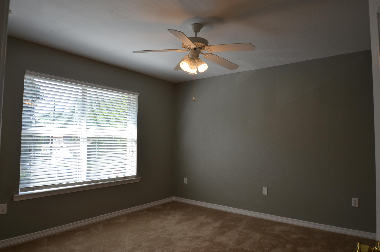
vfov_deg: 55.9
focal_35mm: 22
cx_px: 190
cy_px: 126
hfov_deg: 77.4
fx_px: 237
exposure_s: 1/125
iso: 250
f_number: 5.6
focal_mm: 15
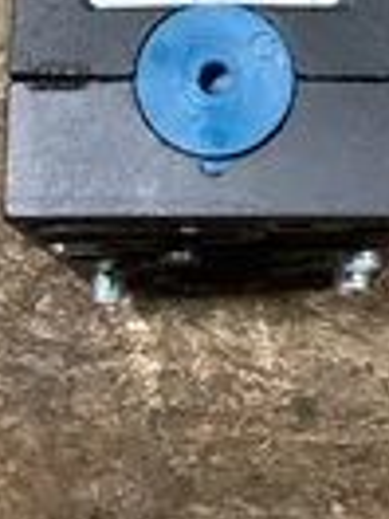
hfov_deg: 15.7
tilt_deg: -73.2
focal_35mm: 94
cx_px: 240
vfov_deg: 20.0
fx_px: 1408
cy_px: -47
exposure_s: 1/30
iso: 640
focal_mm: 3.3
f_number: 2.4
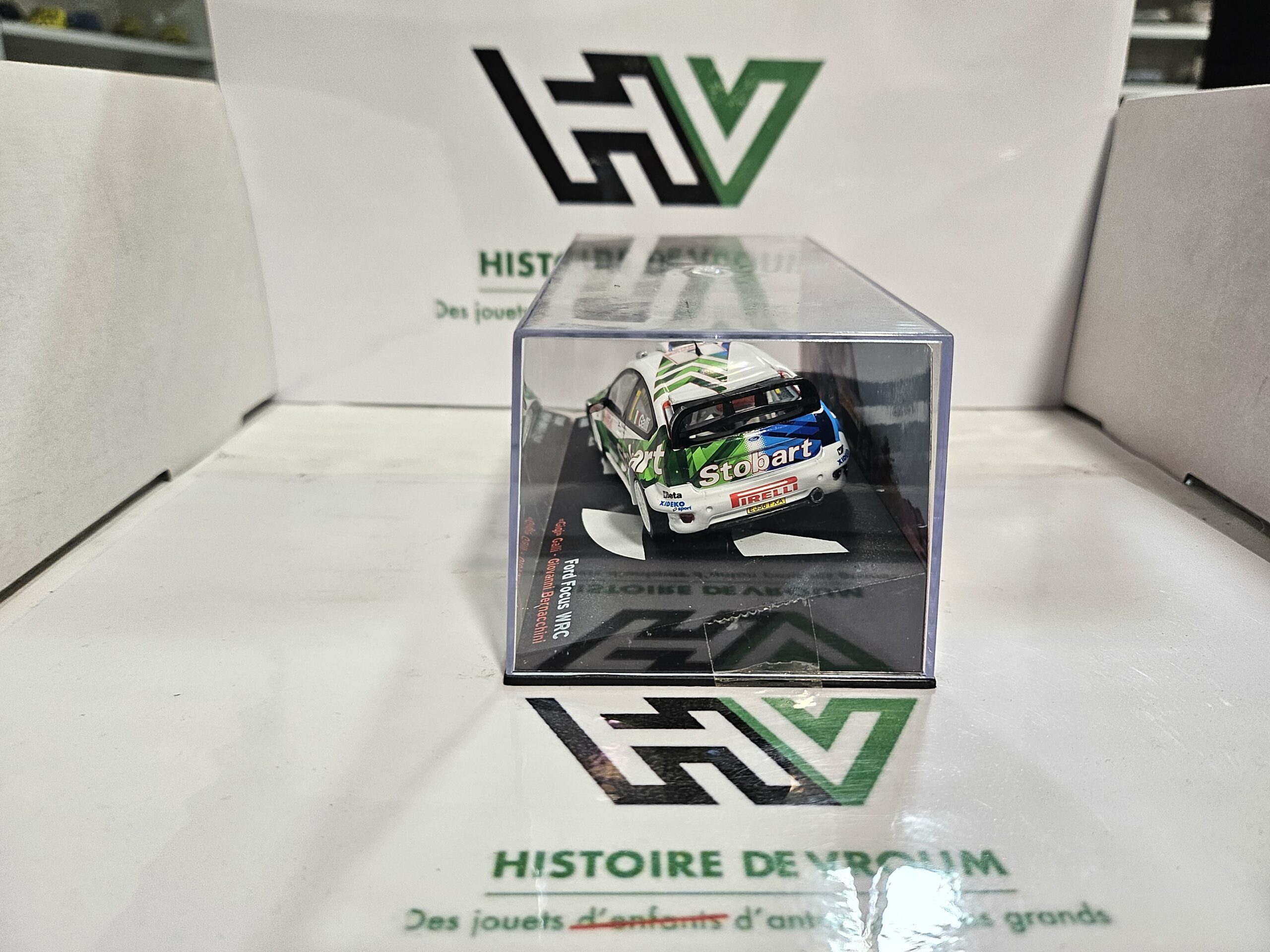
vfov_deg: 56.8
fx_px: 881
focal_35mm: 24
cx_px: 635
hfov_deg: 71.6
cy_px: 476
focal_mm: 5
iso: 125
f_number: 1.8
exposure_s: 1/100
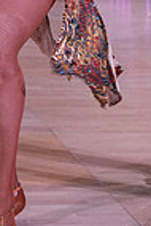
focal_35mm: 200
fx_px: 1255
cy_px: -64
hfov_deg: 6.9
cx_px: 61
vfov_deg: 10.1
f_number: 5.6
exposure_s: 1/250
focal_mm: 49
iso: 2000
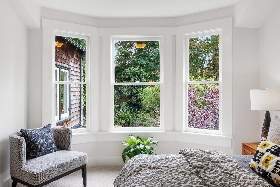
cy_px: 94
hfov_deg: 73.7
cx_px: 140
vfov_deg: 53.1
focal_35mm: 24
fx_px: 187
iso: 400
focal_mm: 16.5
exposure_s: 1/30
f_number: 9
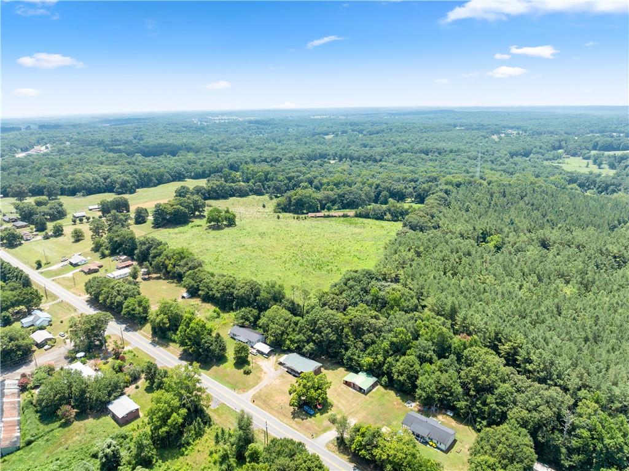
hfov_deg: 71.6
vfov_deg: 56.7
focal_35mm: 24
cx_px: 314
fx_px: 436
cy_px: 236
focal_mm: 12.29
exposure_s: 1/60
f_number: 2.8
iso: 120
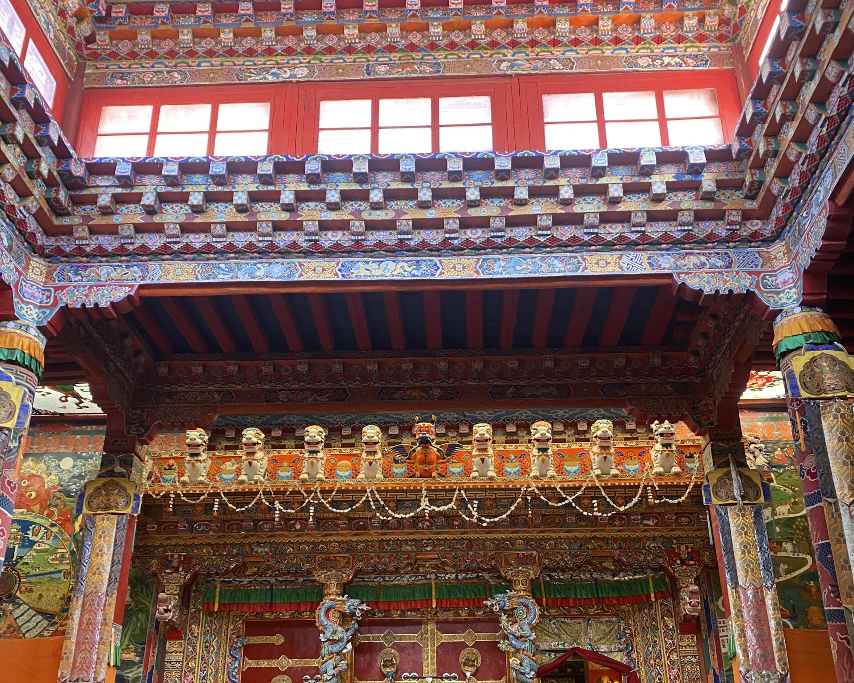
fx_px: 859
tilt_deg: +24.5
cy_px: 444
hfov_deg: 52.8
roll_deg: -0.3
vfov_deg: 42.9
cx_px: 428
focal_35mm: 34
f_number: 1.8
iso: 125
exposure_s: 1/60
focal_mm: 4.25
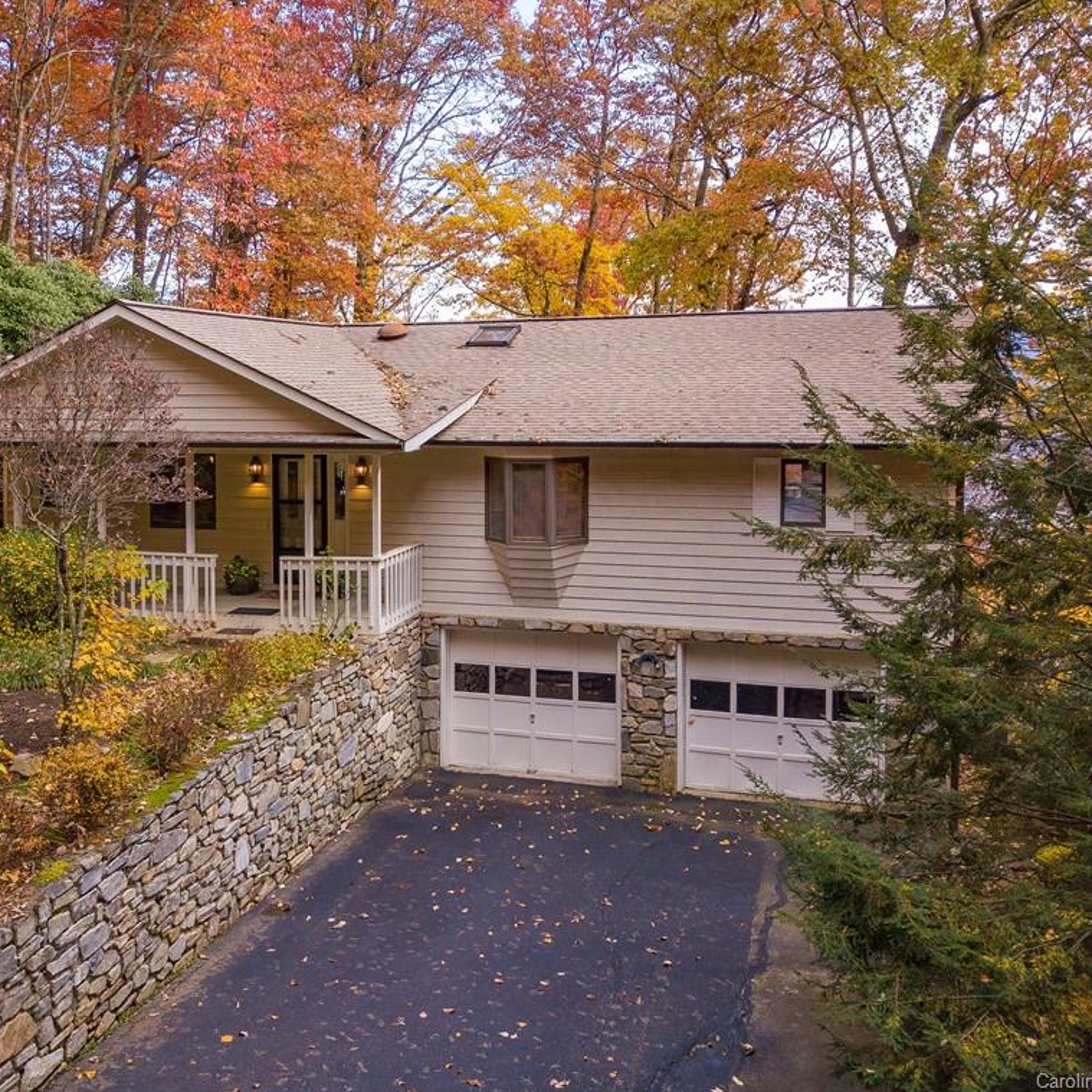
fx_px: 1106
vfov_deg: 52.5
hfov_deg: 52.3
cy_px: 543
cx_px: 465
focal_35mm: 31
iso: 100
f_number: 2.2
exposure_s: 1/200
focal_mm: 4.7
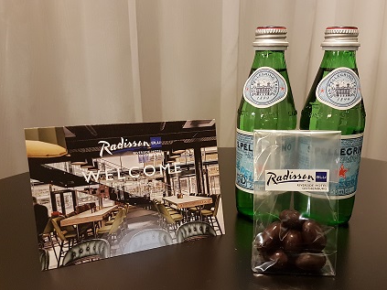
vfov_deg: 45.4
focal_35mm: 31
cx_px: 228
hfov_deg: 58.0
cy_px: 158
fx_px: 346
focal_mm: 4.2
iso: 200
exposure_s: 1/11
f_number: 1.7
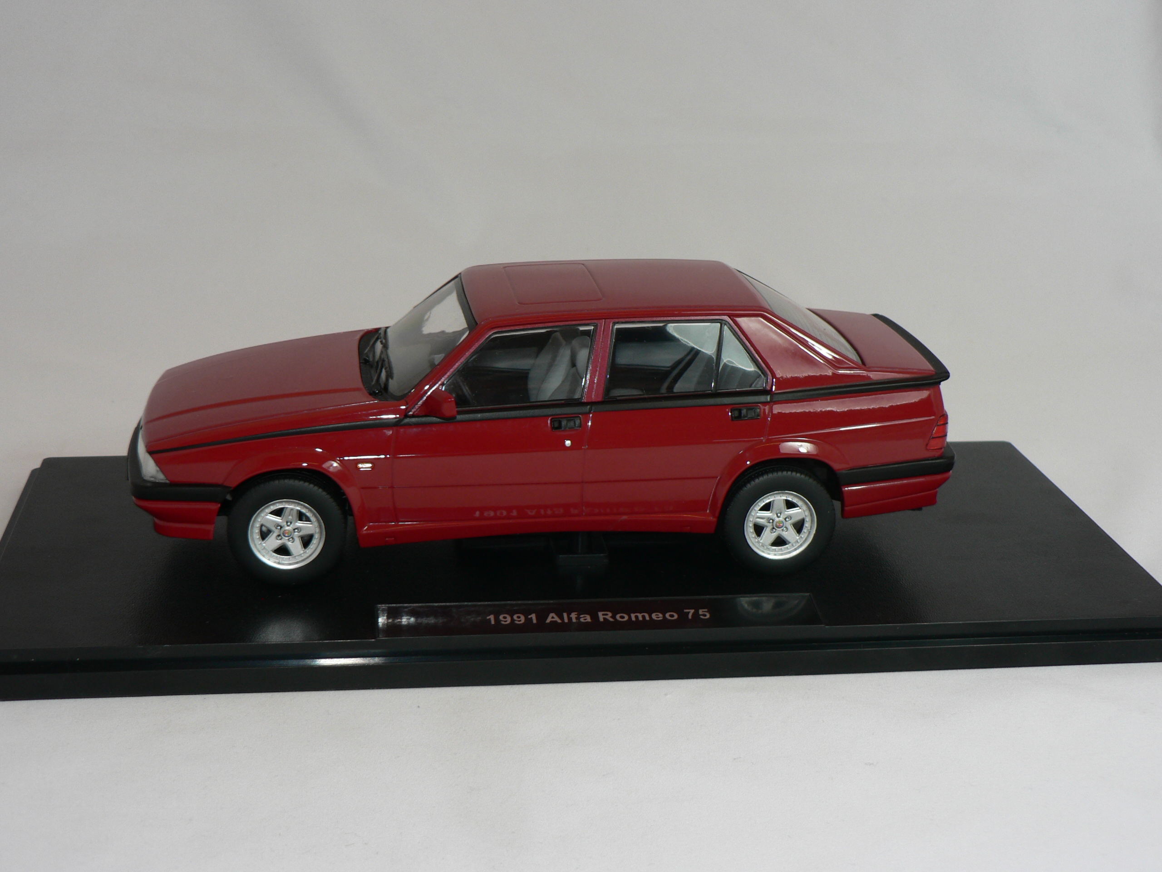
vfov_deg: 26.1
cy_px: 436
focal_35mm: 56
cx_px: 581
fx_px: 1880
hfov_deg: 34.3
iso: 80
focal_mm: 9.3
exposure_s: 1/60
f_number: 2.8
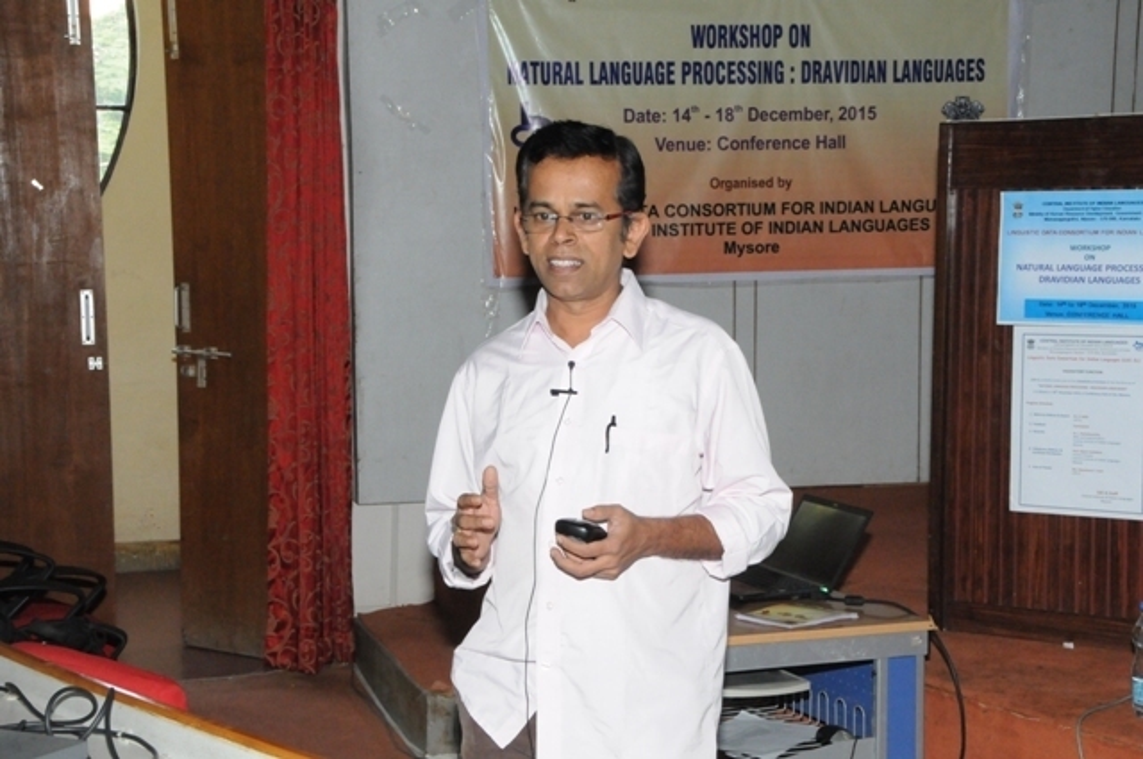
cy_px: 380
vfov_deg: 20.6
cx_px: 572
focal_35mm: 66
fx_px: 2093
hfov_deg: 30.5
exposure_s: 1/125
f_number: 11
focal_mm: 44
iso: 3200
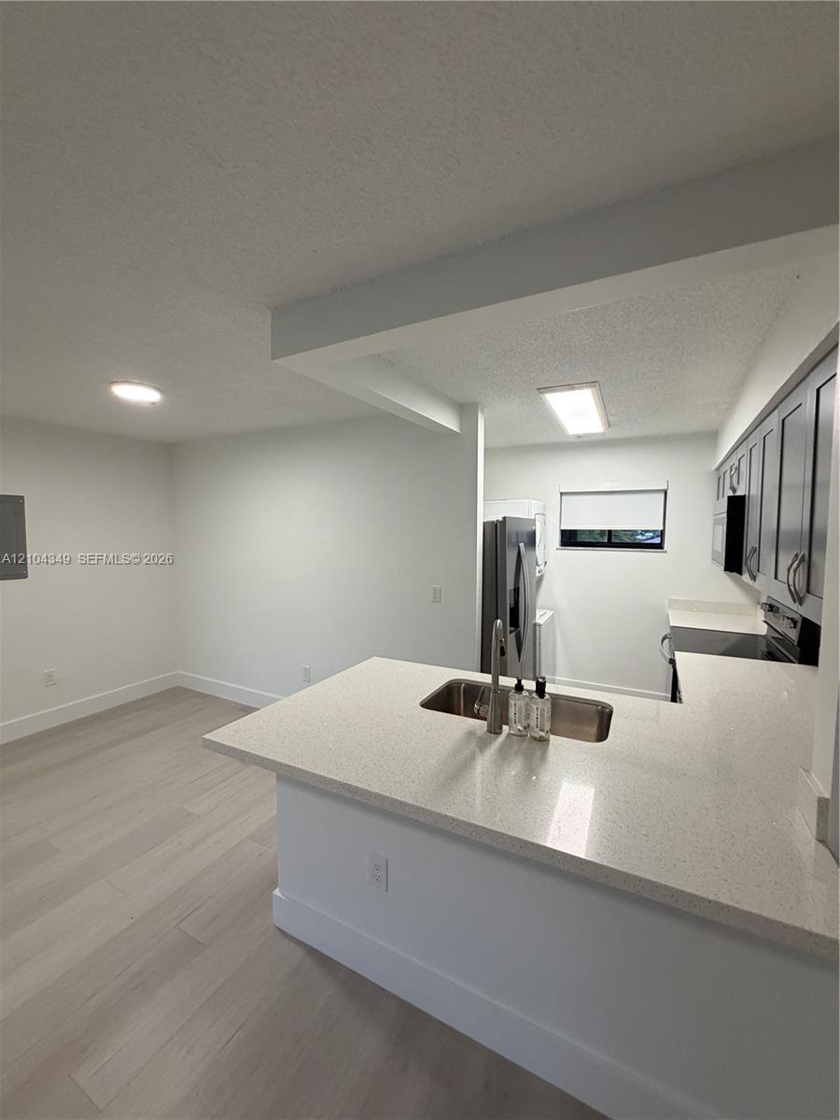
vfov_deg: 102.1
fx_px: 453
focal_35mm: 14
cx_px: 420
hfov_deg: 85.7
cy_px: 560
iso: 250
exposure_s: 1/120
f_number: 2.2
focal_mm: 2.22
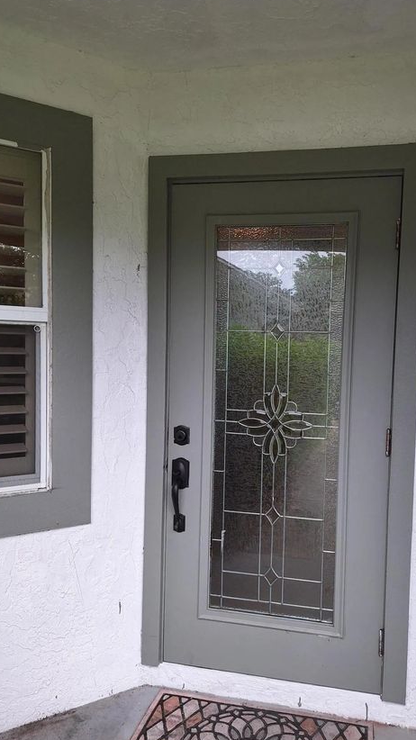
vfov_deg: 71.9
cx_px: 263
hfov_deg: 44.0
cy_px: 370
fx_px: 510
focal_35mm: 26
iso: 40
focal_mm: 5.54
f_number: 1.8
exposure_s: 1/221
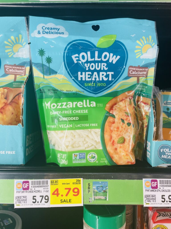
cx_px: 86
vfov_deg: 67.3
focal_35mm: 26
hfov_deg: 53.1
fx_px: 171
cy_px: 114
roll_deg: -0.4
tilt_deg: -1.1
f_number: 1.6
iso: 50
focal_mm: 4.2
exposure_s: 1/120
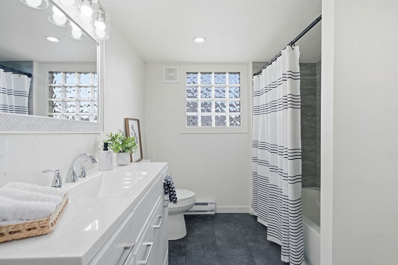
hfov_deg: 91.6
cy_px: 132
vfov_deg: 68.9
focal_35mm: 18
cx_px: 199
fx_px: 193
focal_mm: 17.5
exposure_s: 1/200
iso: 100
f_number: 8
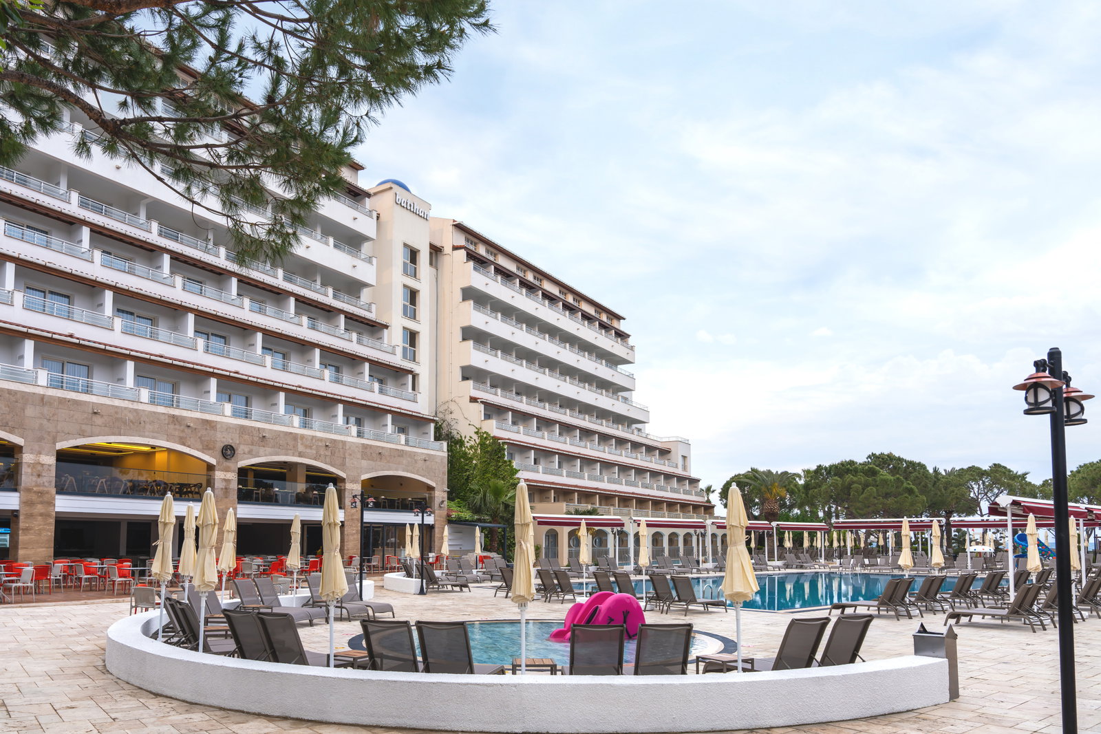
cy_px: 367
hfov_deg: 73.7
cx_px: 550
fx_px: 734
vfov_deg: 53.1
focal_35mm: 24
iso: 100
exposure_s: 1/45
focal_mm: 24
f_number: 5.6
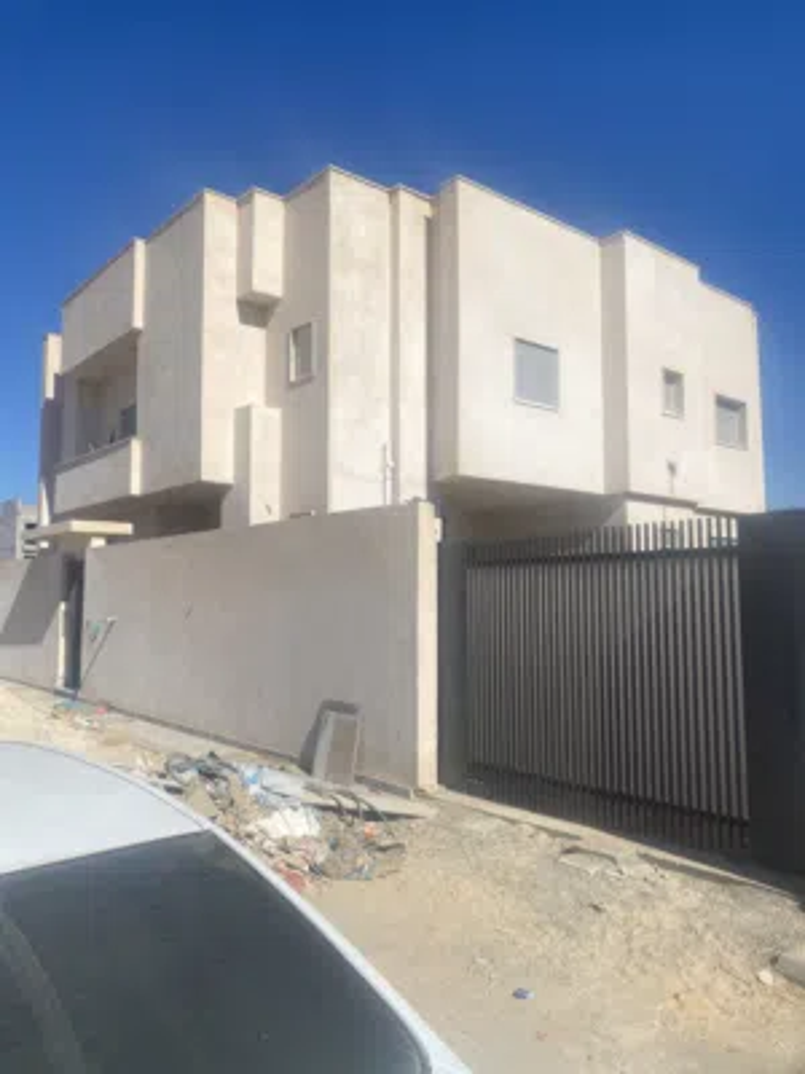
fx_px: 806
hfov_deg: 53.1
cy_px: 537
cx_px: 402
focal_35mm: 26
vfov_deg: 67.3
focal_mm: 4.25
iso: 32
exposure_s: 1/6410
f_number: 1.8
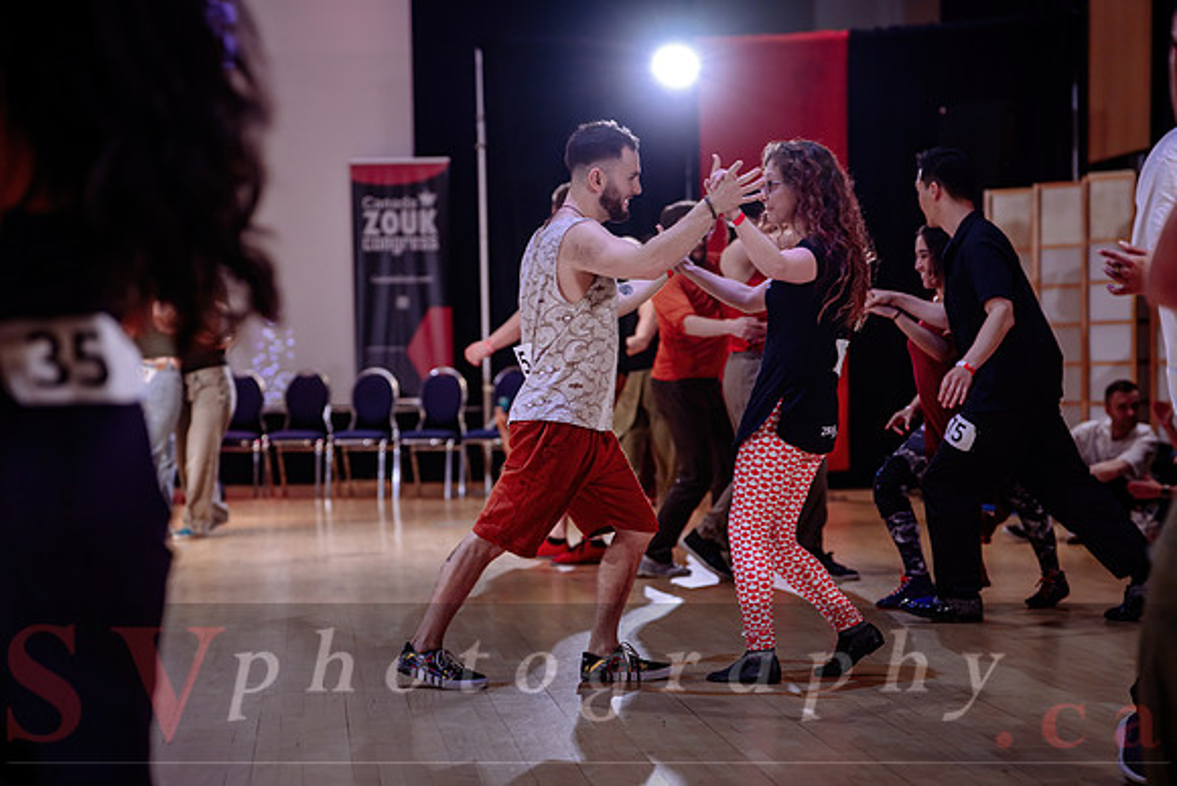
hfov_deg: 22.9
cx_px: 578
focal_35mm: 89
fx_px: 2908
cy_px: 500
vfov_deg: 15.4
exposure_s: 1/250
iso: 1250
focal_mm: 68
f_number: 2
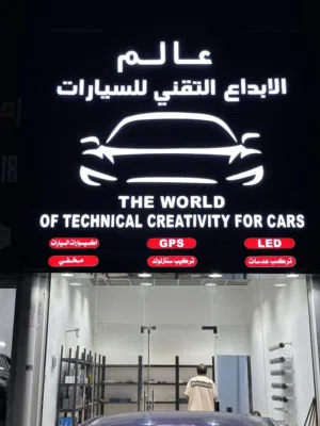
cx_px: 160
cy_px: 213
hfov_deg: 30.3
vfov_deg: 39.7
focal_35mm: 48
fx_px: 592
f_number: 1.78
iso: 125
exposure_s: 1/337
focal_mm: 6.86
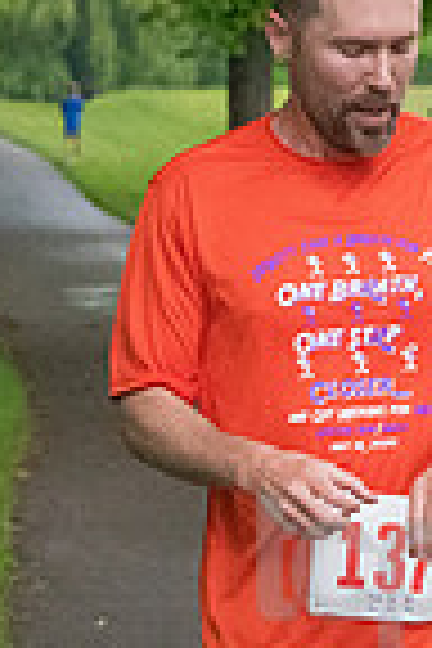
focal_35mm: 327
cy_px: 616
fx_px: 5886
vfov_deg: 6.3
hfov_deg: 4.2
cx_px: 362
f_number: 5.6
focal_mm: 70
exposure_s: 1/1250
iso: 6400
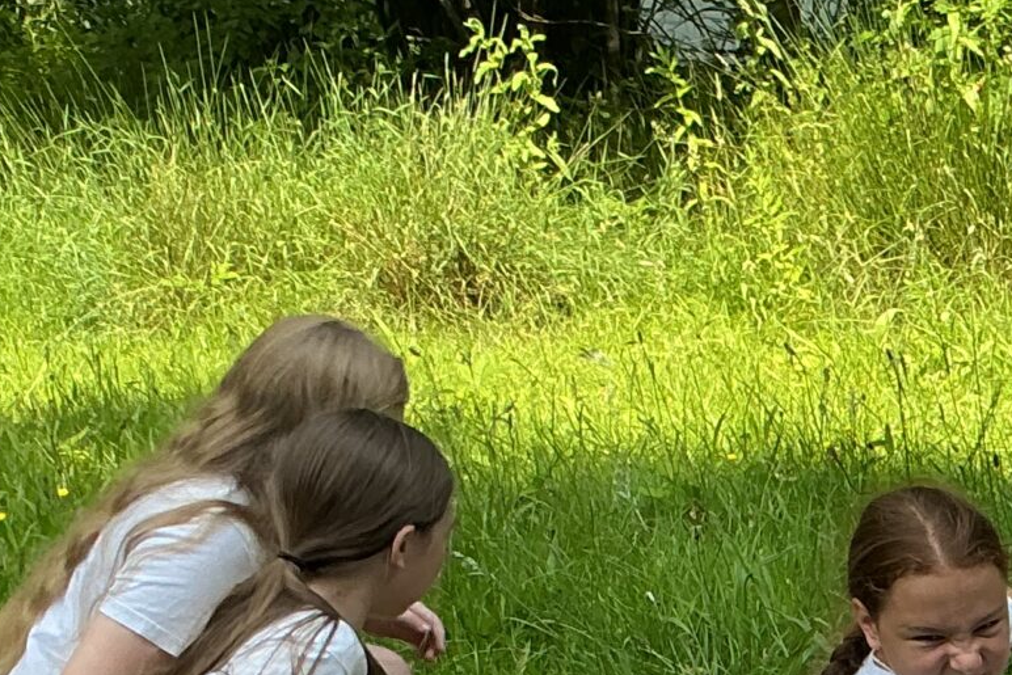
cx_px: 1365
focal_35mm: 100
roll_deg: +4.3
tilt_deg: -34.4
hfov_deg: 18.7
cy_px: 974
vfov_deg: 13.0
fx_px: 2811
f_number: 1.8
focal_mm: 3
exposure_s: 1/358
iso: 25
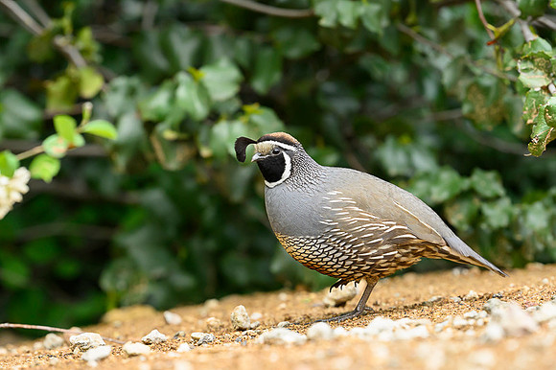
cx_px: 278
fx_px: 8184
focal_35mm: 530
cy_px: 168
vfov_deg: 2.6
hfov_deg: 3.9
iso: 1000
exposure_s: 1/400
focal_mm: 400
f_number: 4
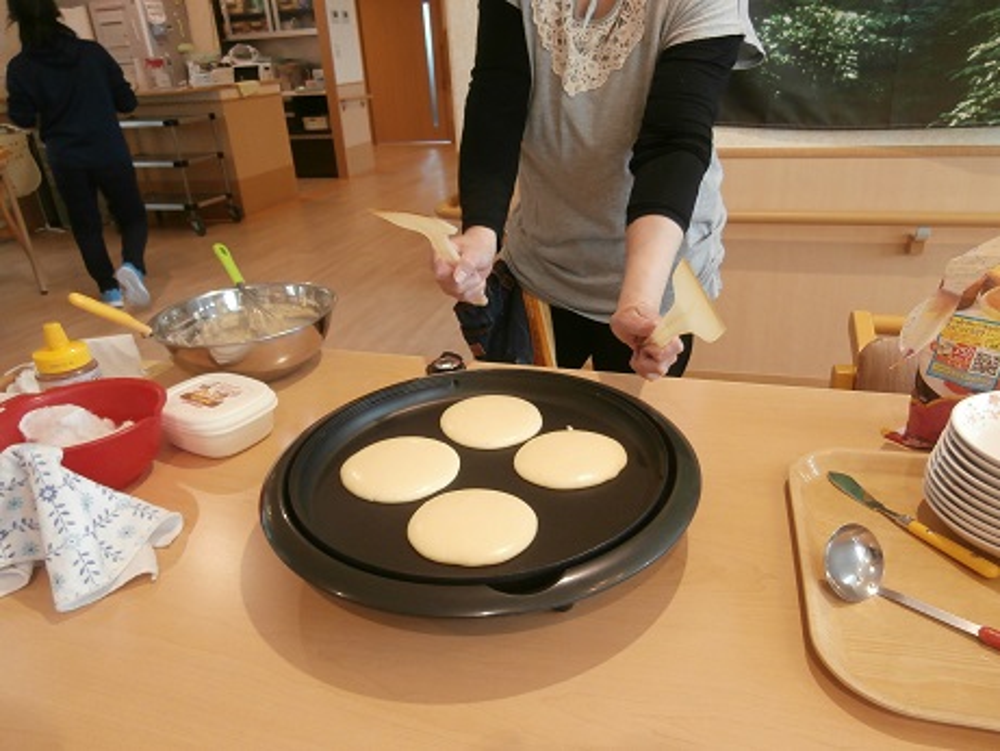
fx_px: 694
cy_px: 376
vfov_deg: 56.8
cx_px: 500
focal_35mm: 24
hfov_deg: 71.6
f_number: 3
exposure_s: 1/30
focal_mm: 4.2
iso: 200
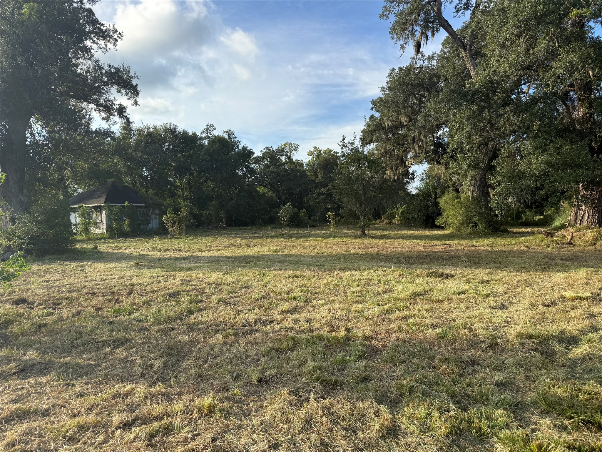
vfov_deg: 56.8
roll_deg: +2.7
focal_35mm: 24
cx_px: 301
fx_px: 417
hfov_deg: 71.6
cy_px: 226
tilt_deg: -1.4
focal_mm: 6.76
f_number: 1.78
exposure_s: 1/2232
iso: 80
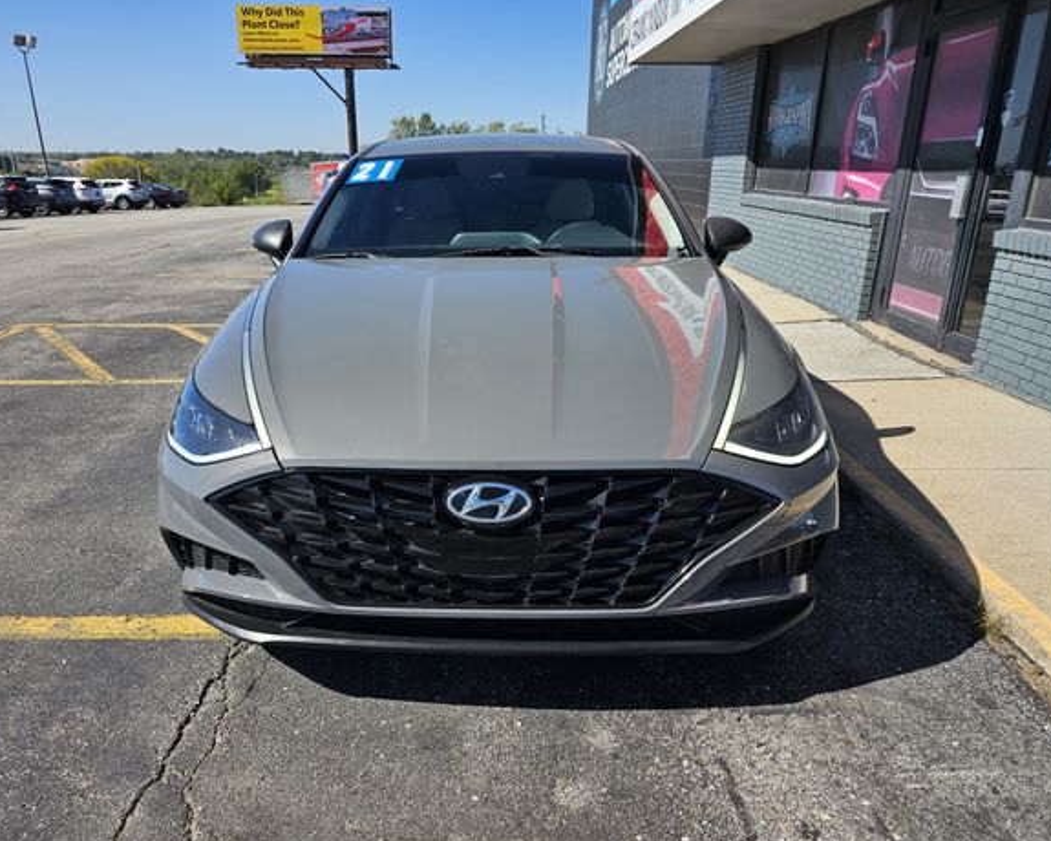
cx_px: 492
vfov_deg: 56.8
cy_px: 424
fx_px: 778
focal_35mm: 25
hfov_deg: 68.0
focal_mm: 6.3
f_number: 1.7
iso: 10
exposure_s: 1/717
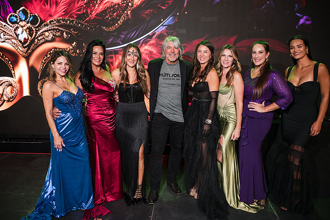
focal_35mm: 35
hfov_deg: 54.4
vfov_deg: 37.9
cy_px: 110
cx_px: 165
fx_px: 321
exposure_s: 1/125
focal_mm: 35
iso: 800
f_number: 2.8
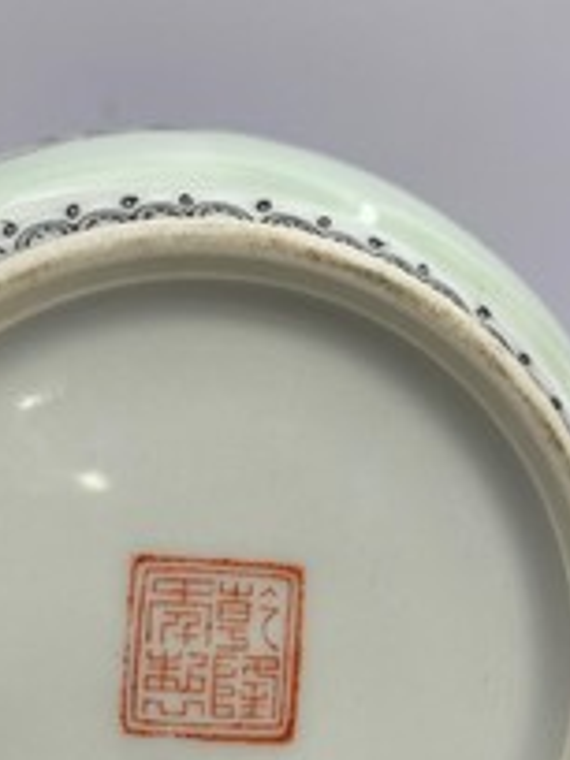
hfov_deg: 26.5
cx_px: 238
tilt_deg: -37.8
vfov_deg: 34.5
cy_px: 529
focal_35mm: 55
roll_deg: +5.6
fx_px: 1208
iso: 50
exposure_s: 1/100
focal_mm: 3.99
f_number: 1.8
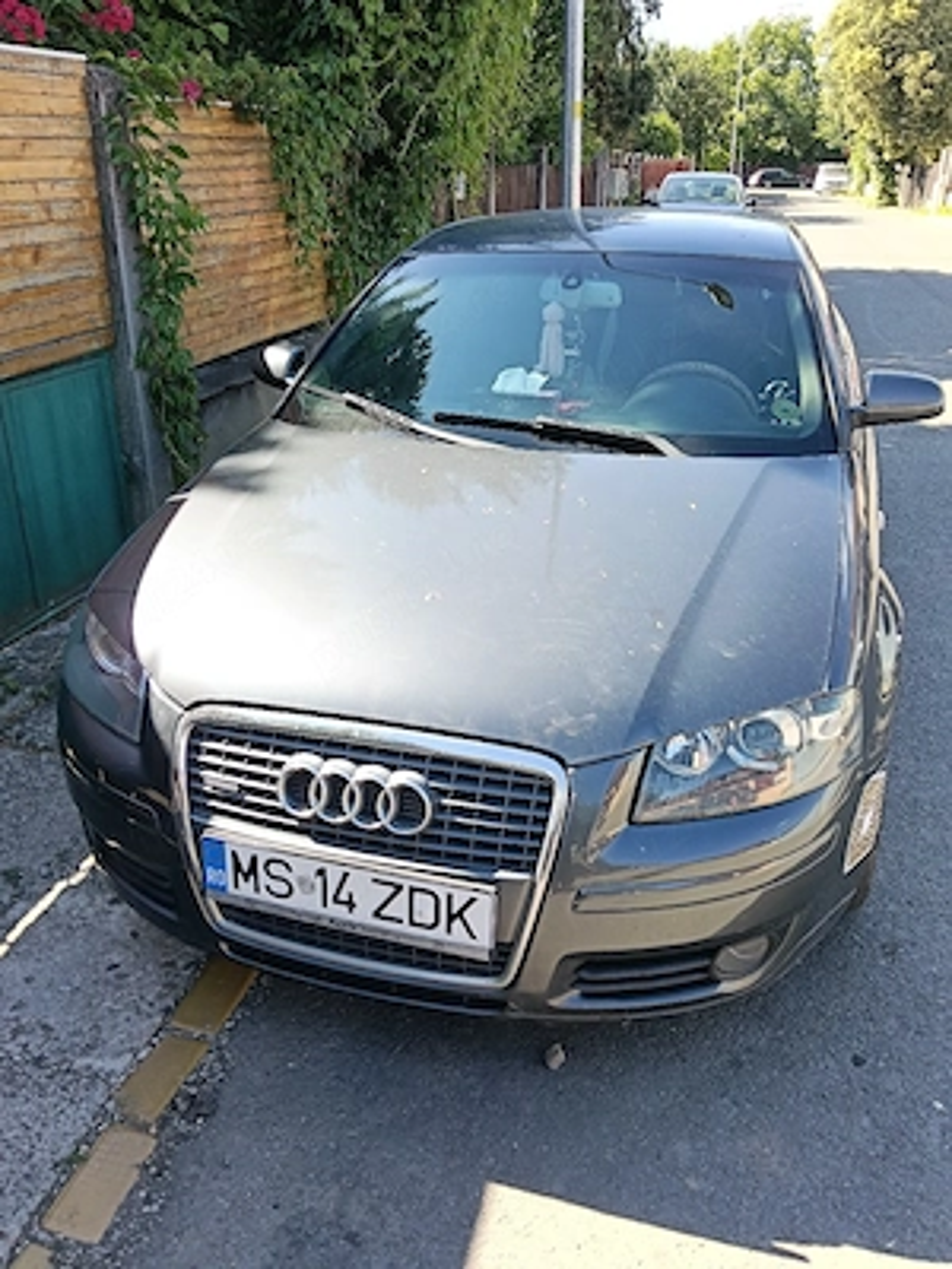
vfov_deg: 65.3
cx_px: 476
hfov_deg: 51.4
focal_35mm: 27
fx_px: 990
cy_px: 634
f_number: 1.8
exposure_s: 1/112
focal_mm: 3.98
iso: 50
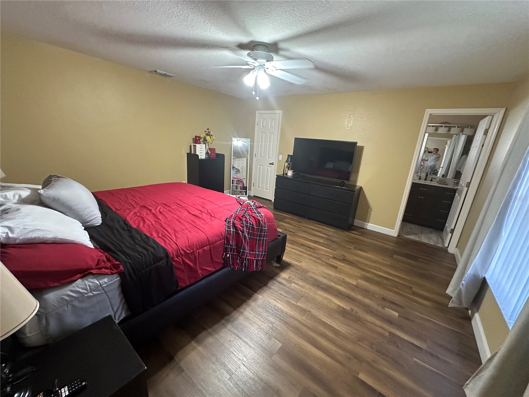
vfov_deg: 85.7
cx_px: 264
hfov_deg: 102.1
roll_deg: -4.7
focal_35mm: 14
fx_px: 214
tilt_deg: -13.4
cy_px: 198
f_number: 2.2
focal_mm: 2.22
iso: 500
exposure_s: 1/60
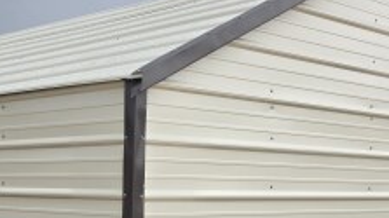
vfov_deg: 16.2
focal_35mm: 72
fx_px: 742
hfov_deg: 28.8
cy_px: 237
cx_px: 82
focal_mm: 6.5
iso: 32
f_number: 1.4
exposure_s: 1/359
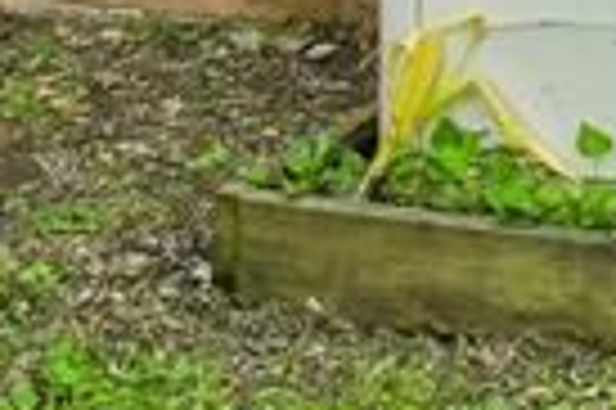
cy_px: -437
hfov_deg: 17.1
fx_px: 1914
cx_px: 827
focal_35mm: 112
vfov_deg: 11.0
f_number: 8
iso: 200
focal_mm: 10
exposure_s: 1/30
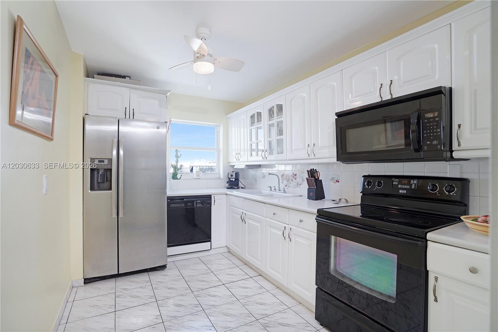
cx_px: 249
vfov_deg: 73.7
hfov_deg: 96.7
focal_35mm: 16
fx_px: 221
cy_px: 166
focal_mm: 16
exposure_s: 1/200
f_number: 5
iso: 1600
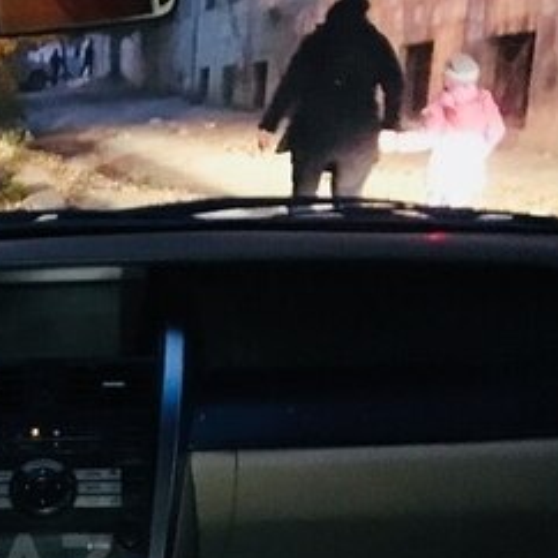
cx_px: -122
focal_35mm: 70
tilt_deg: -18.4
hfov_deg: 22.6
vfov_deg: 23.5
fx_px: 1277
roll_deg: +1.0
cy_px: 568
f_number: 2.2
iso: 1250
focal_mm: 4.15
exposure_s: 1/17
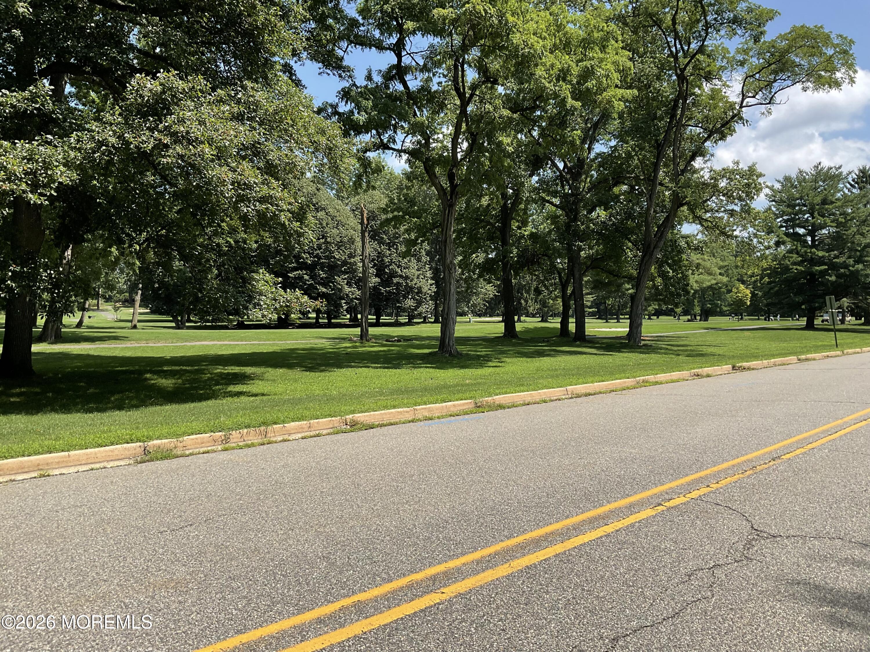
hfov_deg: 61.7
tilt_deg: -1.8
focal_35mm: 29
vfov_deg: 48.2
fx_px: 729
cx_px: 435
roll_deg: +1.3
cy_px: 326
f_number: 1.8
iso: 16
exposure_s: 1/1221
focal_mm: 3
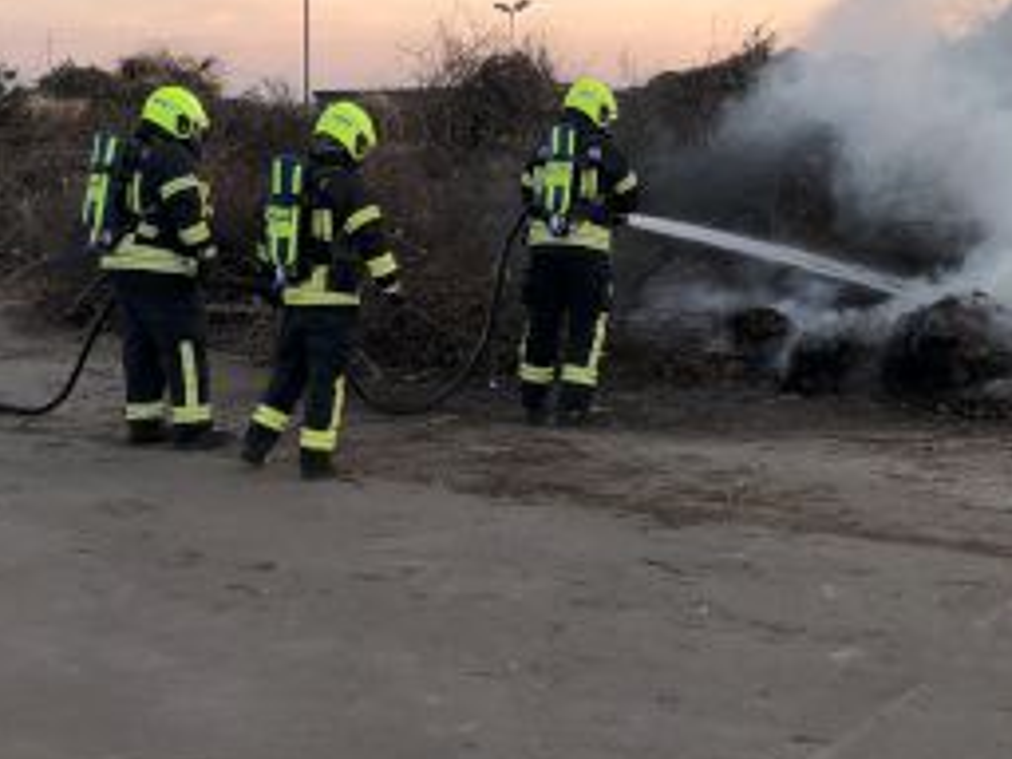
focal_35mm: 71
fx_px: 2076
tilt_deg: -3.5
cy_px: 255
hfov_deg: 27.3
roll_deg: -0.2
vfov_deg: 20.7
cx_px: 383
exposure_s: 1/120
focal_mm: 4
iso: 32
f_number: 1.8
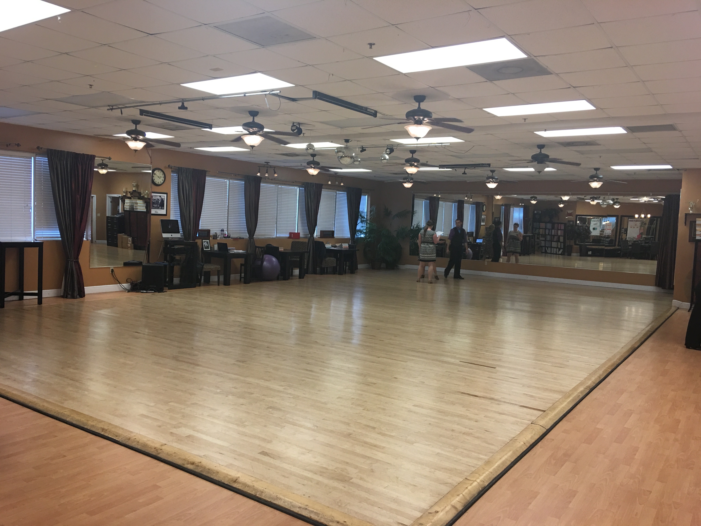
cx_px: 350
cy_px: 263
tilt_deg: -2.6
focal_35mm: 29
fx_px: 587
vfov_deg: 48.2
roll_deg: -2.5
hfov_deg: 61.7
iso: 40
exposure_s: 1/30
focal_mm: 4.15
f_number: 2.2
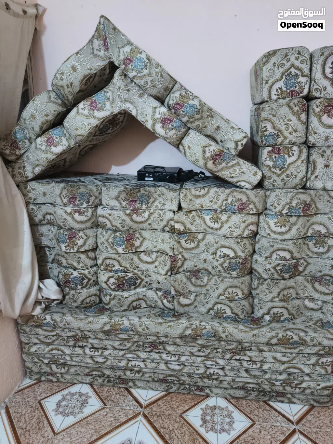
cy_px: 222
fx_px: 295
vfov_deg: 73.9
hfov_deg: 58.9
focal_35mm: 23
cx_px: 166
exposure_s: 1/33.3
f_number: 1.7
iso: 3189
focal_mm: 5.25
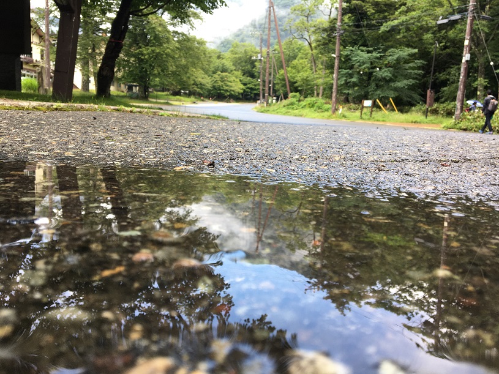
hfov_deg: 61.7
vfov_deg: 48.2
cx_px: 250
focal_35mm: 29
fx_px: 418
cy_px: 187
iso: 25
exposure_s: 1/120
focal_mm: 4.15
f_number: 2.2
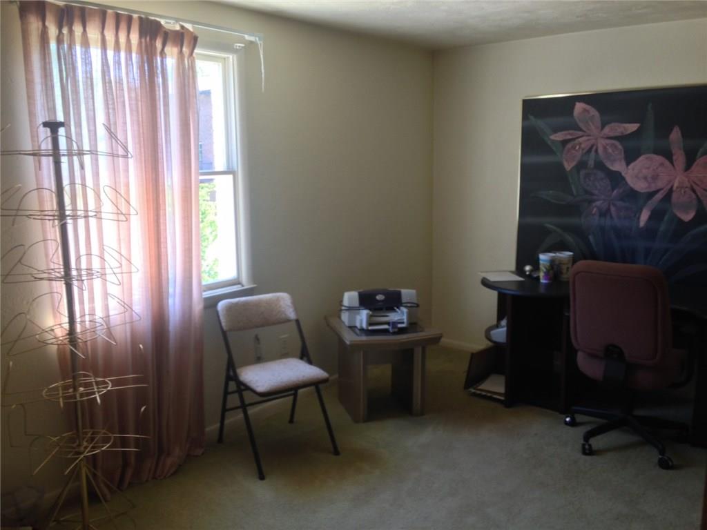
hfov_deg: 55.4
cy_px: 265
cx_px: 354
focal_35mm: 33
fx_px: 674
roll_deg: +0.2
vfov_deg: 42.9
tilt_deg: -9.9
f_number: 2.4
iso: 64
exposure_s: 1/20
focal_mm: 4.12
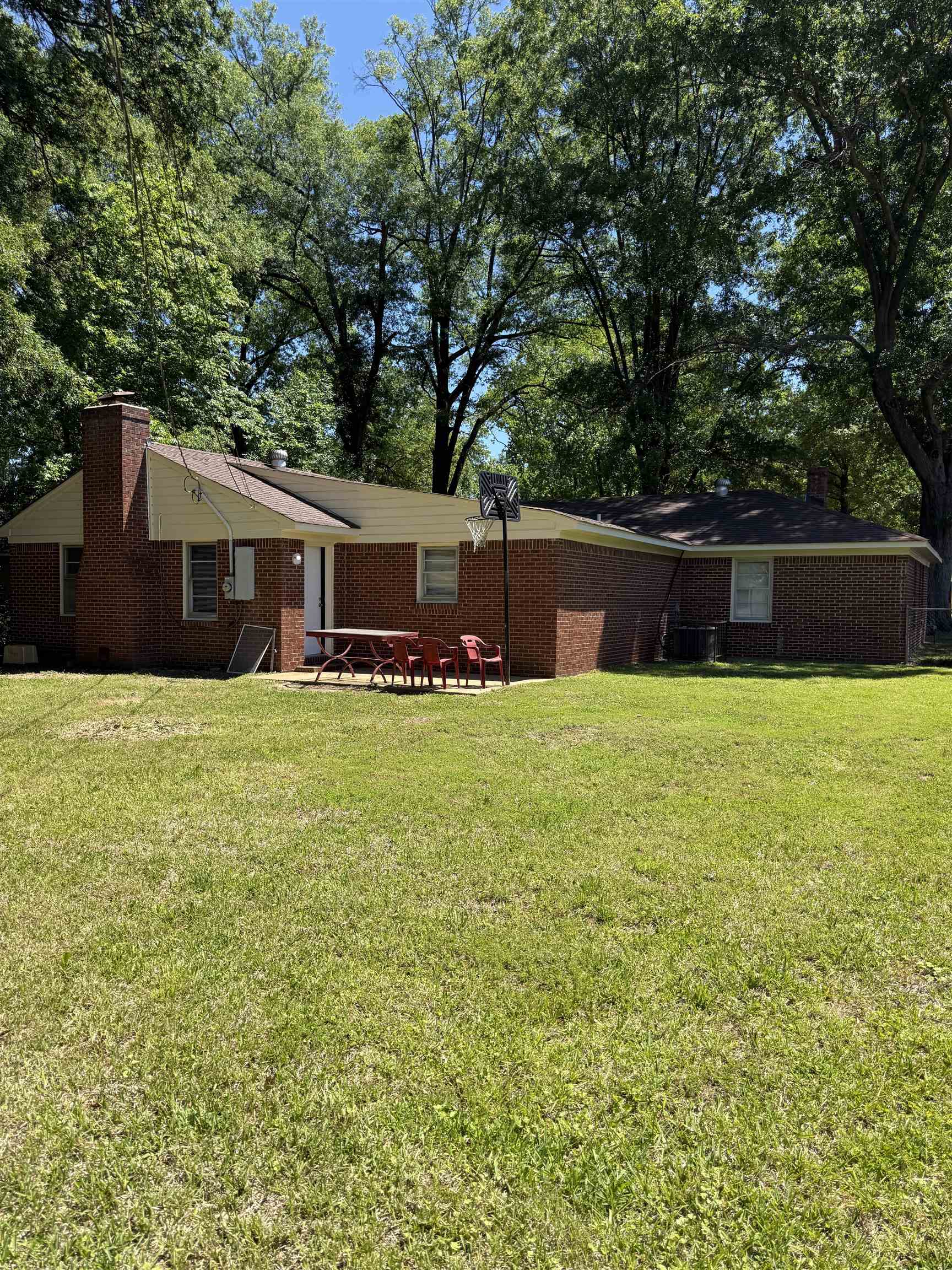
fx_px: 880
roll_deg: -0.8
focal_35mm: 24
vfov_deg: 71.6
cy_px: 635
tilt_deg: -0.9
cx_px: 476
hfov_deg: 56.8
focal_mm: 6.76
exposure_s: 1/2299
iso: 80
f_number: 1.78
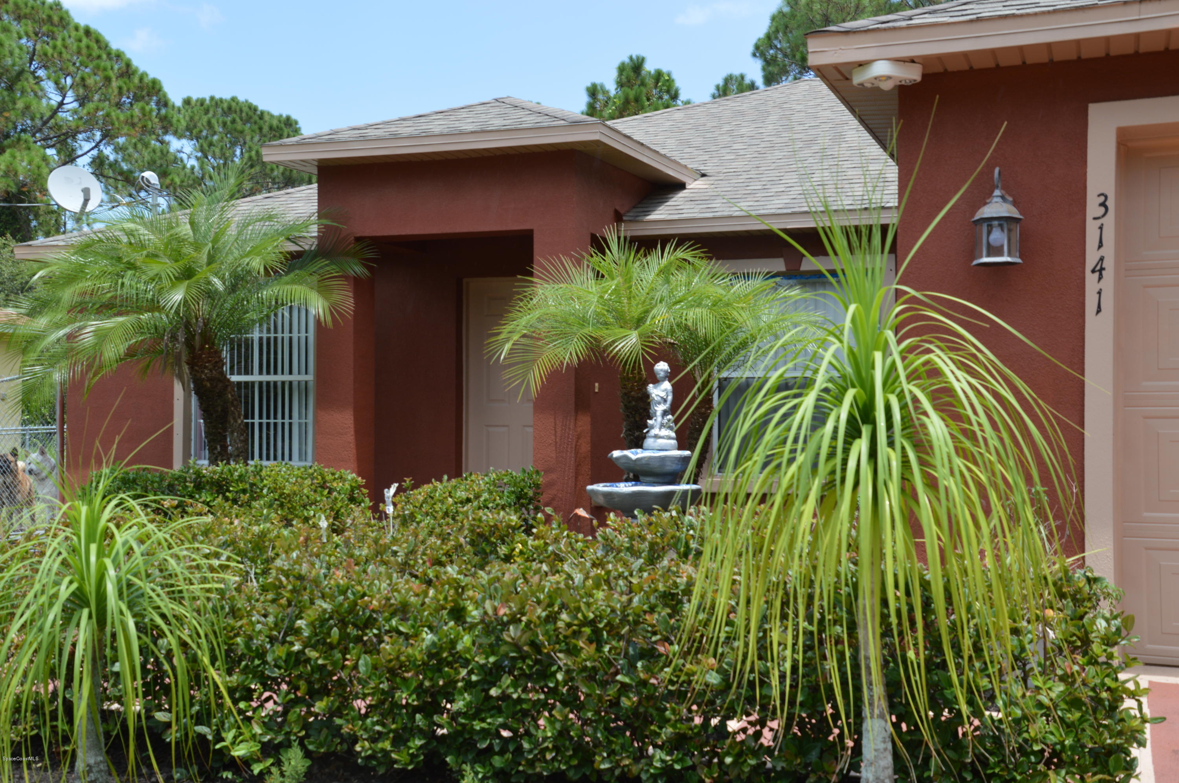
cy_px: 392
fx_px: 1521
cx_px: 590
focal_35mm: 46
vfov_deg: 28.9
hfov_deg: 42.4
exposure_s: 1/160
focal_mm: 31
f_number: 6.3
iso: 100
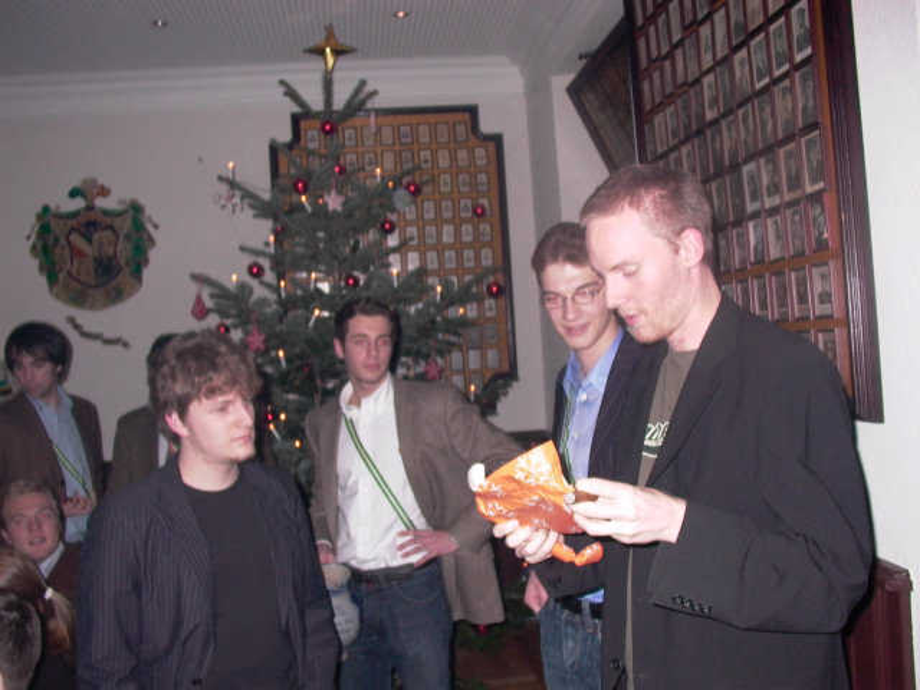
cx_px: 460
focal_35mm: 33
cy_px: 345
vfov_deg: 42.9
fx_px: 877
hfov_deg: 55.4
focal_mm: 7.13
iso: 100
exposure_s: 1/64.2
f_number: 2.04
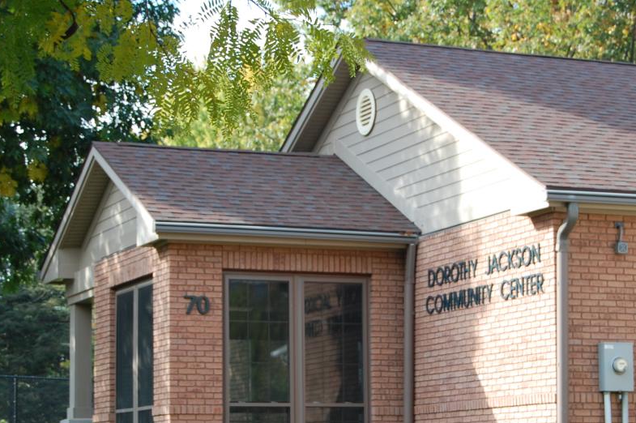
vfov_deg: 12.4
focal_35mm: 110
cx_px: 388
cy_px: 309
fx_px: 1942
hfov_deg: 18.6
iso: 200
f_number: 6.3
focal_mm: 48
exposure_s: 1/160
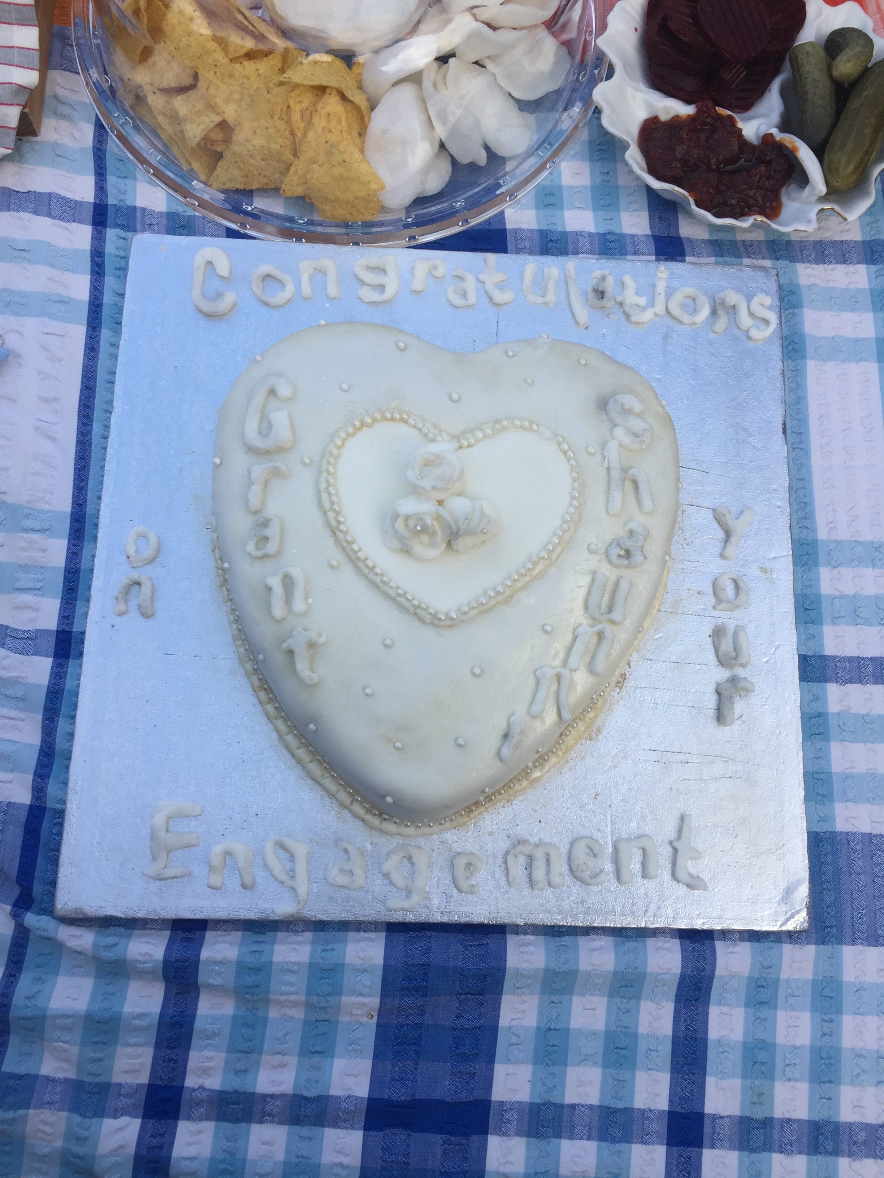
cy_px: 589
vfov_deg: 61.7
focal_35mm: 29
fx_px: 987
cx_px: 442
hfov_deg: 48.2
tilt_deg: -76.7
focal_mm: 4.15
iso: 32
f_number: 2.2
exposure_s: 1/455
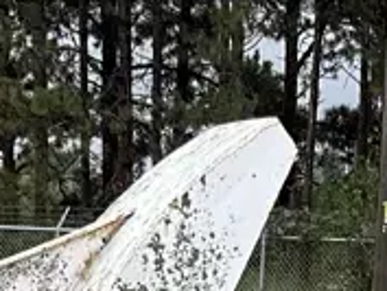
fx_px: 1756
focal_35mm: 157
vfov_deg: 8.6
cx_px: 258
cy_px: 715
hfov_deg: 12.6
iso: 20
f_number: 1.8
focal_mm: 3
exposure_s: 1/126
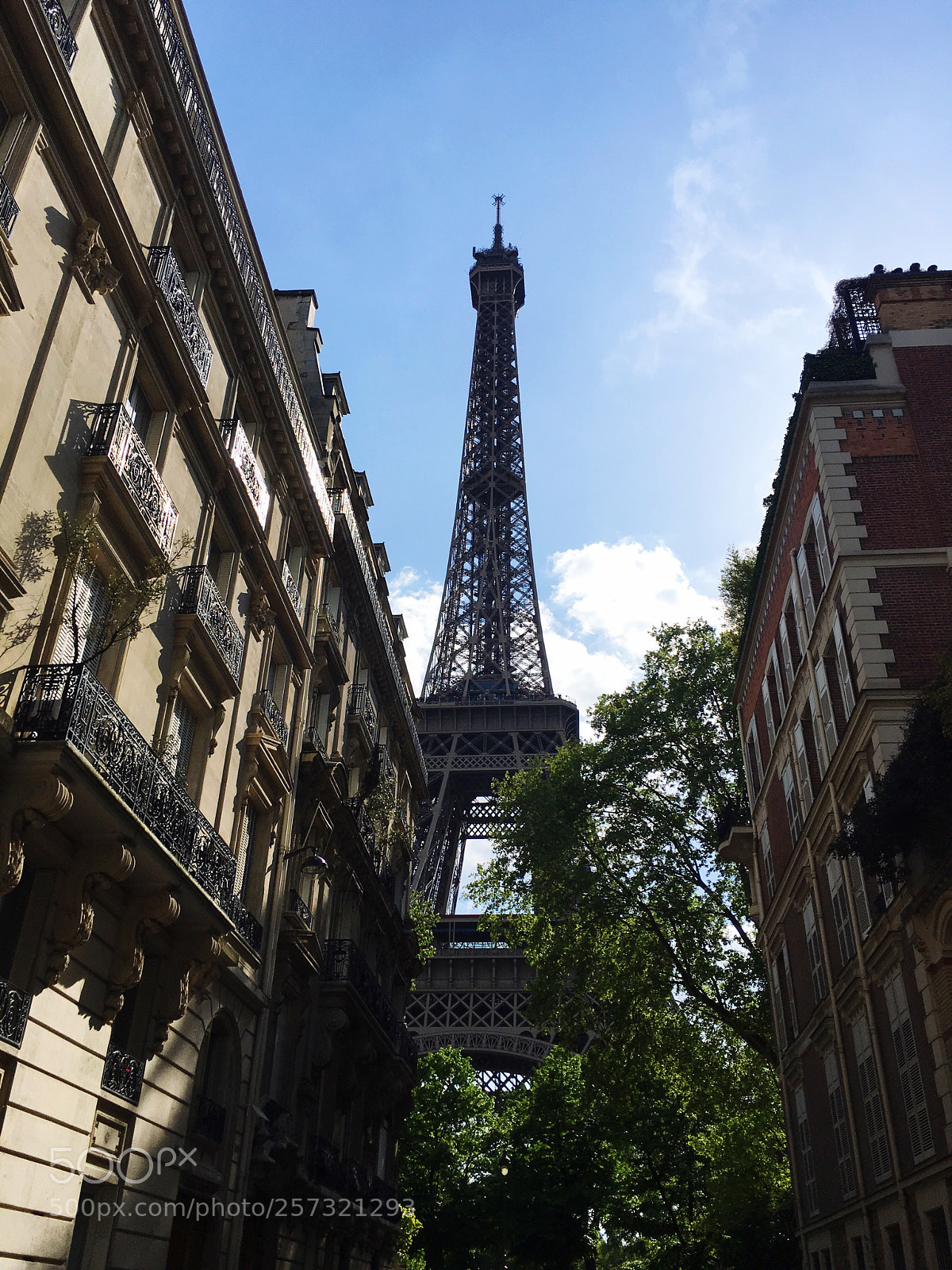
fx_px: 1063
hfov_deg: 48.2
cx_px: 476
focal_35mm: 29
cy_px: 635
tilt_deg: +32.9
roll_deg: -2.3
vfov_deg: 61.7
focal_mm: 4.15
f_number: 2.2
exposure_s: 1/2959
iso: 25
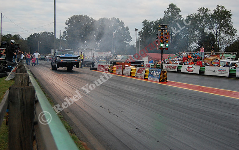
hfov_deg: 49.3
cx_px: 119
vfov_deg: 32.0
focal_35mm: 40
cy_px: 70
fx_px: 261
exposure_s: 1/250
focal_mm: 26
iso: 800
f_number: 4
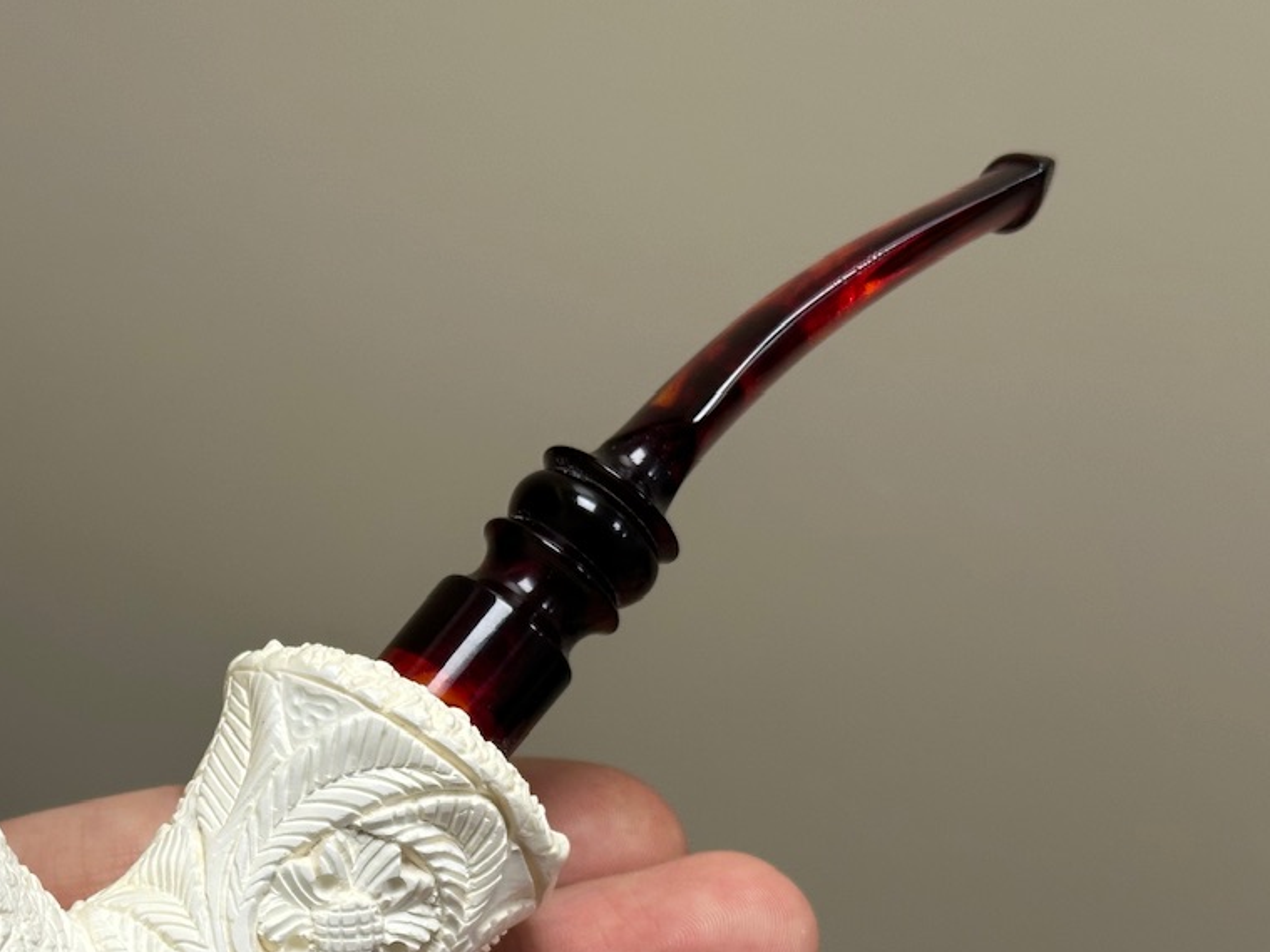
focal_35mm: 81
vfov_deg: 18.0
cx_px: 293
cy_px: 795
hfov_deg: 23.8
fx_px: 2971
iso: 64
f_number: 1.78
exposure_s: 1/121
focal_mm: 6.86
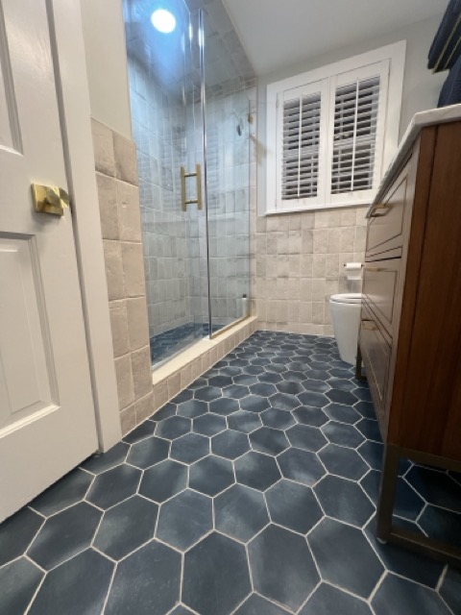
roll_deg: +2.0
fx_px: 231
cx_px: 230
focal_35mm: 13
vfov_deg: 106.2
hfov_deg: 89.9
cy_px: 308
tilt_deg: -7.7
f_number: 1.8
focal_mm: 1.57
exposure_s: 1/60
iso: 125
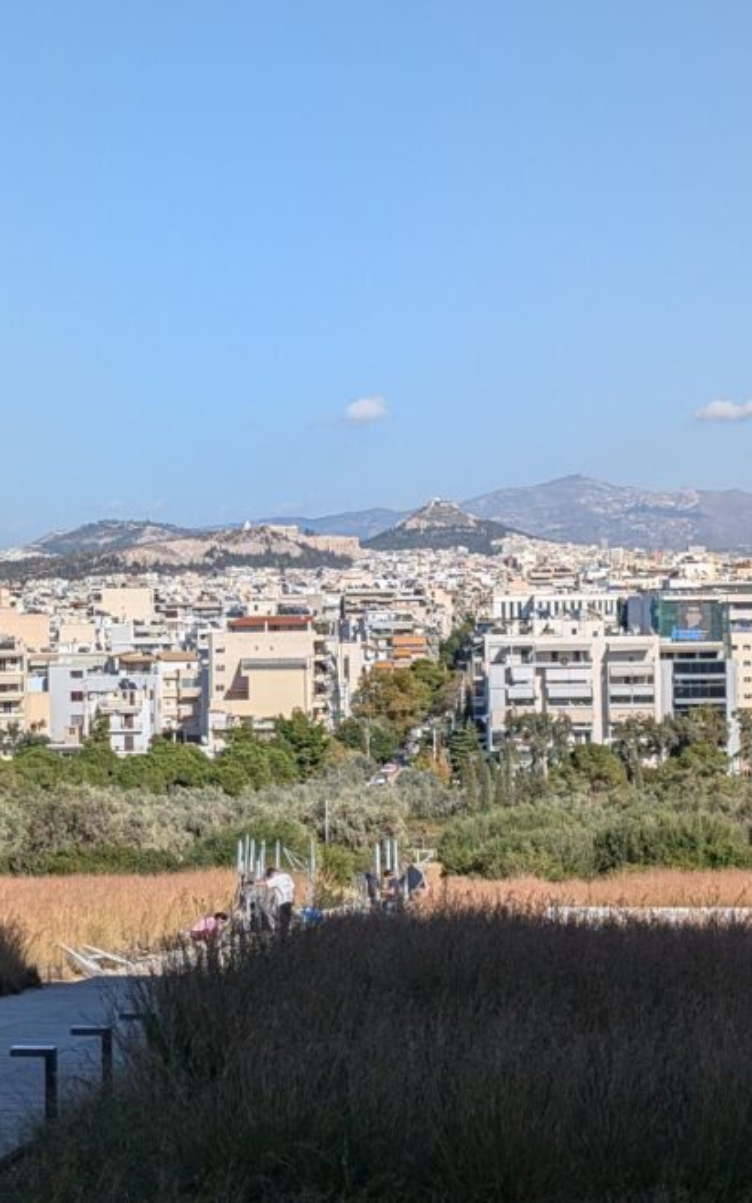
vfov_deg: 25.5
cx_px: 227
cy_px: 612
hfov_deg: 16.1
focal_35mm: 81
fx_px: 2657
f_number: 1.68
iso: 18
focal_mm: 6.9
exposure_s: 1/2294
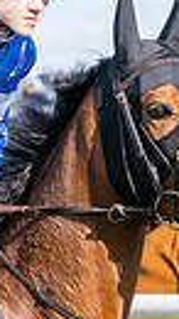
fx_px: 4664
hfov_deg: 2.2
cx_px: 127
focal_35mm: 552
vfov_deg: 3.9
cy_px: 353
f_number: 4
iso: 400
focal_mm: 77
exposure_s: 1/2000
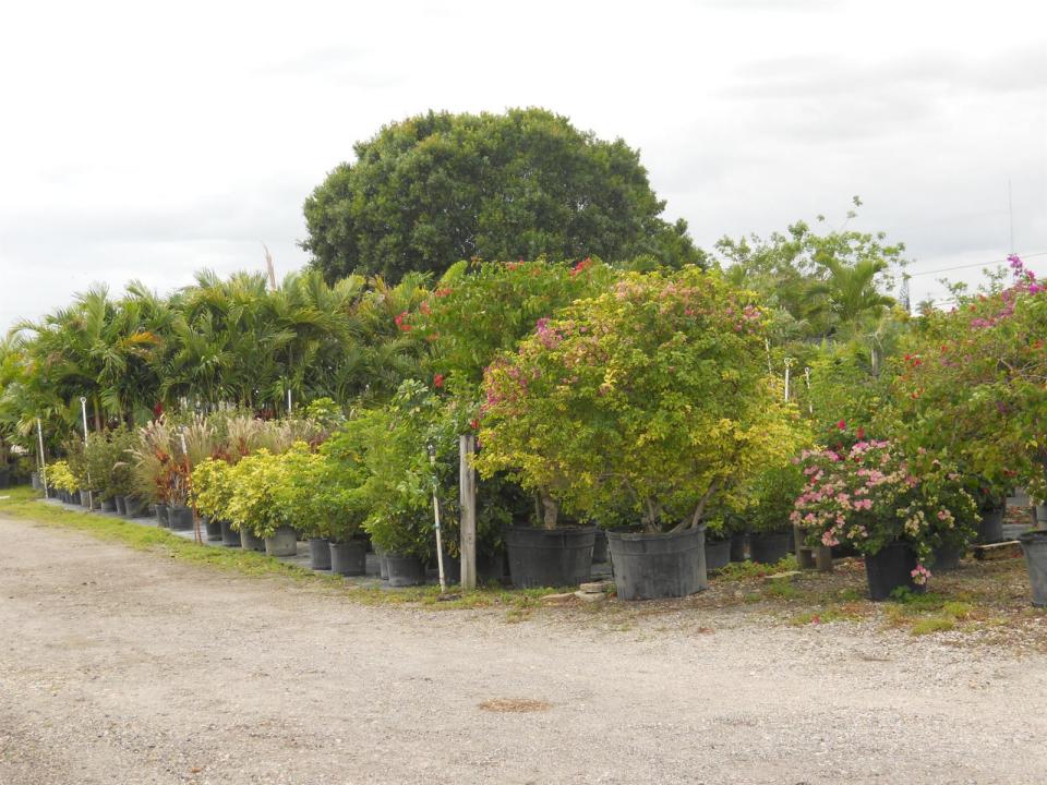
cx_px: 524
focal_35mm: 54
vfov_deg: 27.0
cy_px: 392
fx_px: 1633
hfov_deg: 35.5
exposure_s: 1/160
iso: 80
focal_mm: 9.6
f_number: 3.7
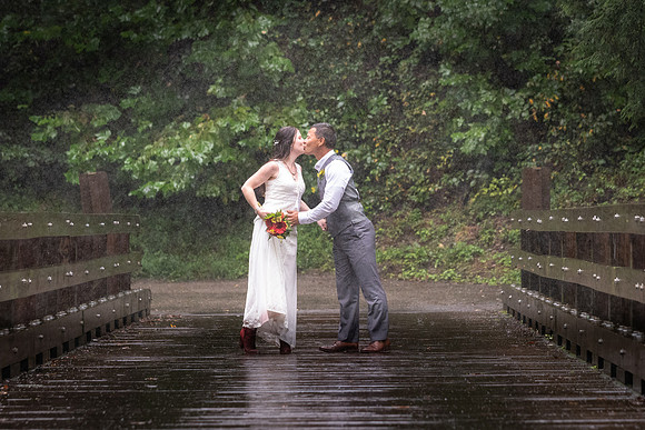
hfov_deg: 11.2
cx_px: 353
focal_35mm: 183
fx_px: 3288
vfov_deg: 7.5
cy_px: 250
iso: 4000
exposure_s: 1/800
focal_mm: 105
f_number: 3.5
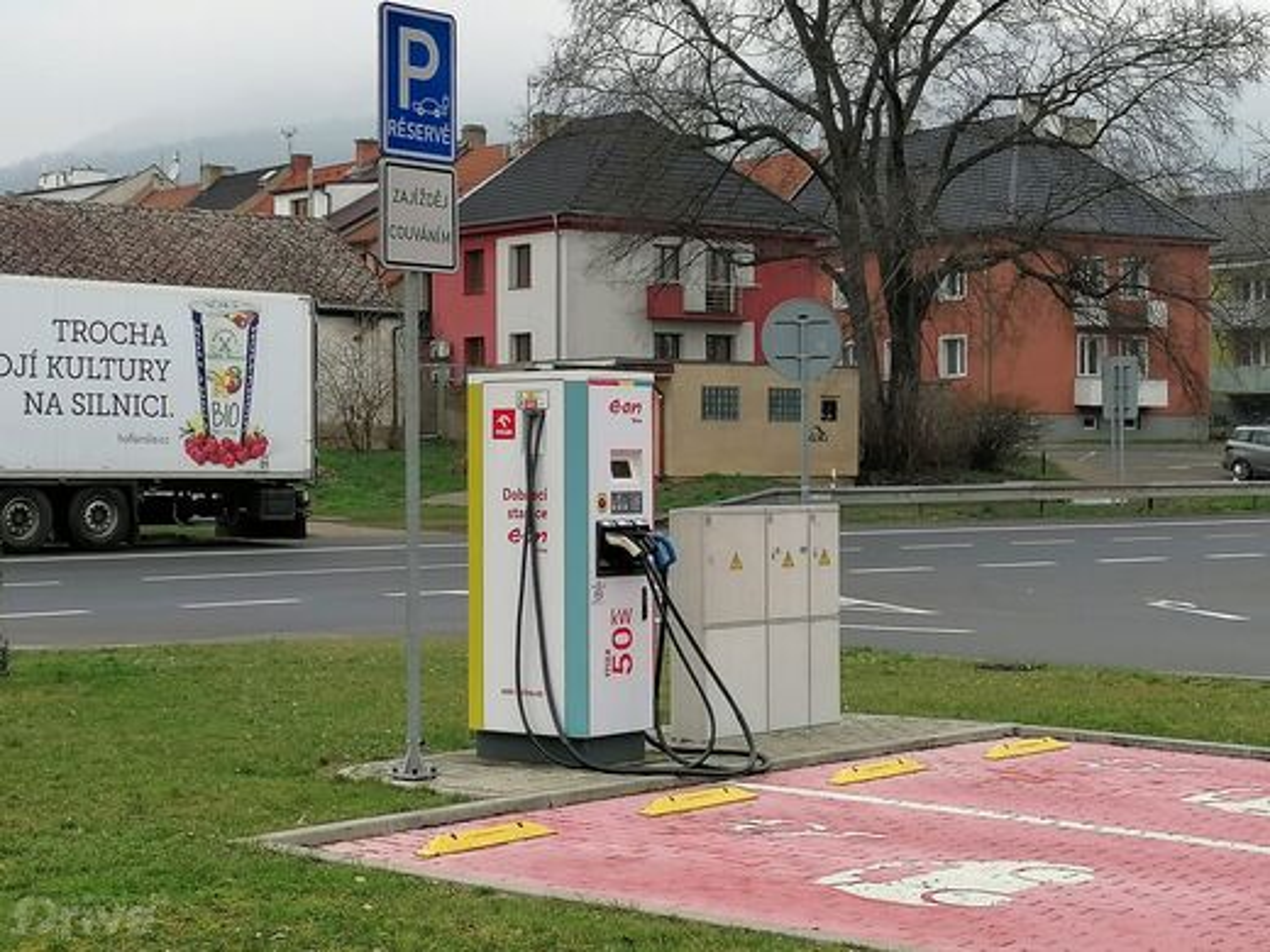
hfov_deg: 32.2
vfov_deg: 24.4
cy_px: 476
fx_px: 2201
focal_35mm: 60
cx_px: 635
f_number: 1.8
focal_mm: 5.3
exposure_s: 1/543
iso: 50
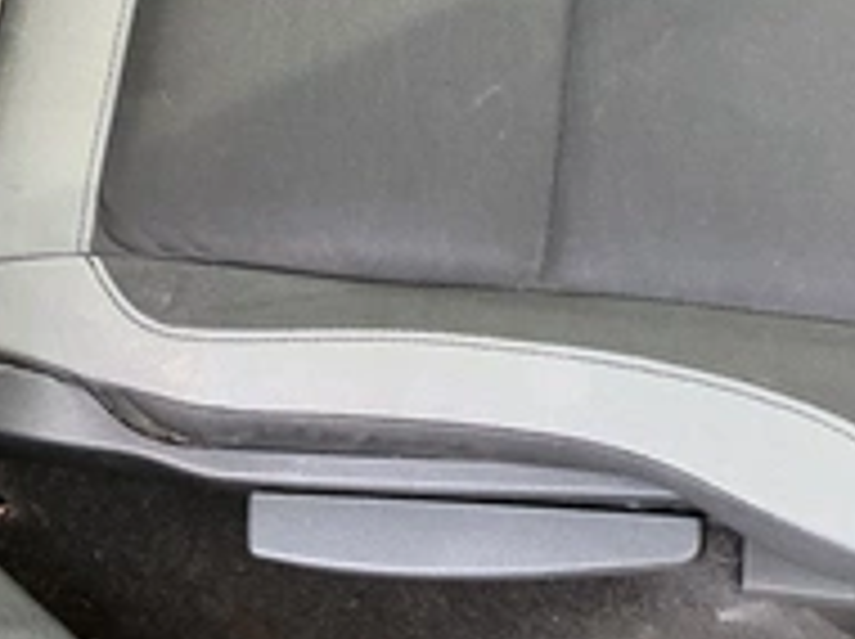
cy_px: 18
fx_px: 1455
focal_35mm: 59
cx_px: 464
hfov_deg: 32.7
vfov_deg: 23.8
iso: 100
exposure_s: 1/60
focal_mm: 3
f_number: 1.8
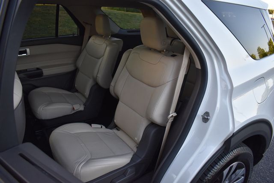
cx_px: 137
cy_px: 92
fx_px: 206
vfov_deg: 48.0
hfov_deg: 67.4
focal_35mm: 27
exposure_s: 1/250
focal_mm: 18
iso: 500
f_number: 3.5
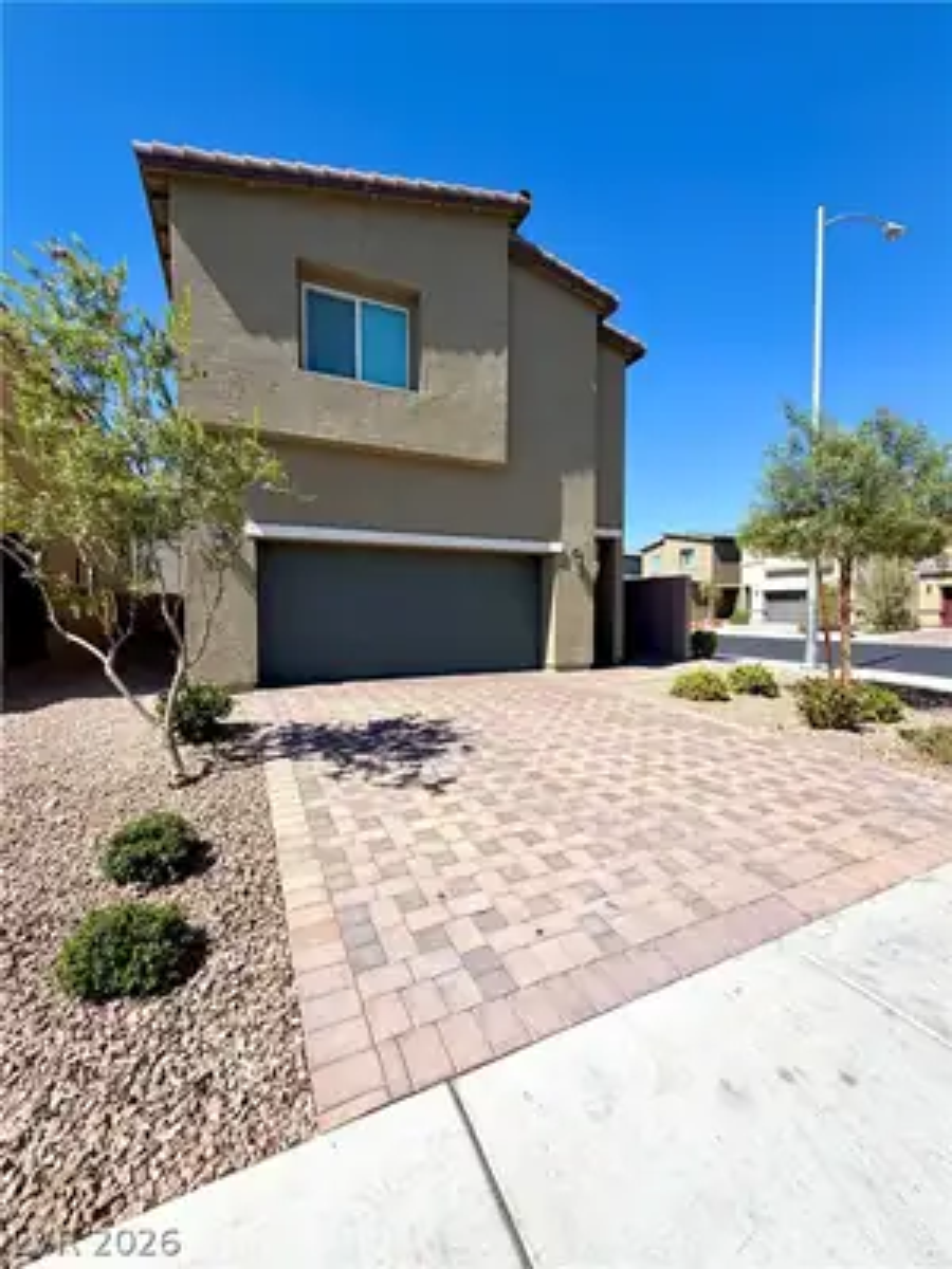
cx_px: 476
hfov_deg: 85.7
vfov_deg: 102.1
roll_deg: +0.6
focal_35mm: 14
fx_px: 513
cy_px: 634
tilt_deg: -2.5
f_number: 2.2
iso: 20
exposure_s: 1/985
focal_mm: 2.22
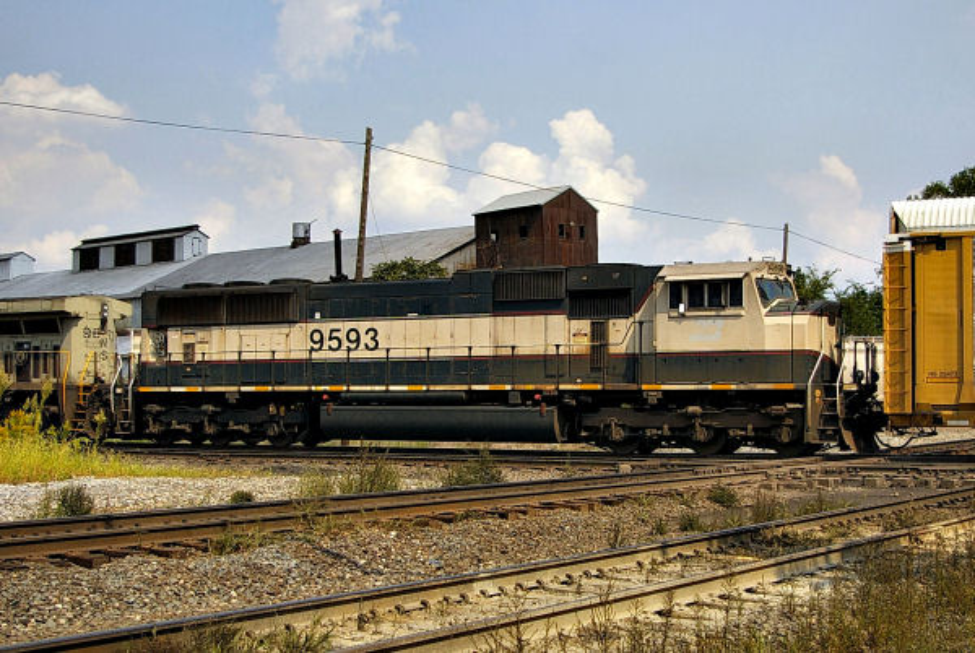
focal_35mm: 32
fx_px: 854
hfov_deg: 59.4
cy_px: 326
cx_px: 488
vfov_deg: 41.8
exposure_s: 1/3000
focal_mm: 21
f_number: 4
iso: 200
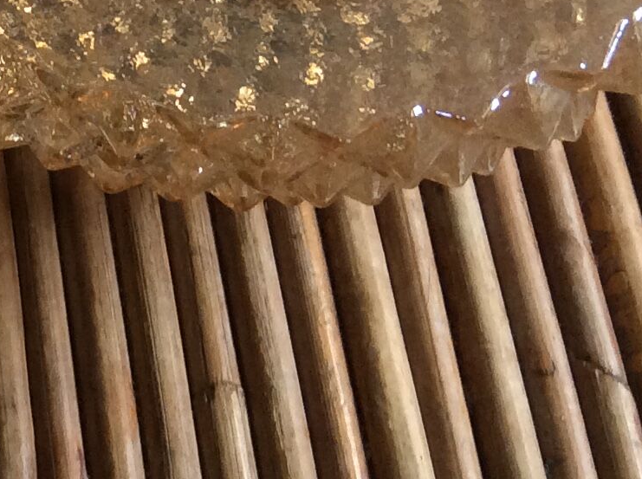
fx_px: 2073
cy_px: -55
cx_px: -189
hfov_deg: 16.6
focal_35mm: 112
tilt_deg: -58.9
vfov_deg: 12.9
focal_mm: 3.3
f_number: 2.4
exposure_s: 1/25
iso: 80
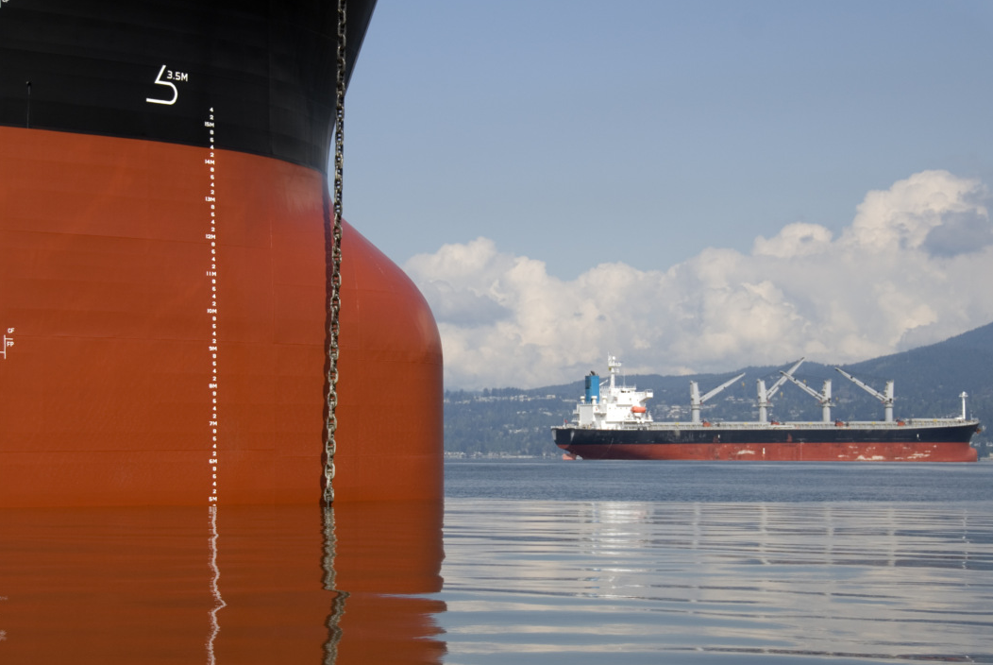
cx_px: 501
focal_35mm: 89
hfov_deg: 22.8
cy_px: 342
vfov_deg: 15.4
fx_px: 2458
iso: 100
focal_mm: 52
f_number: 5
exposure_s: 1/640
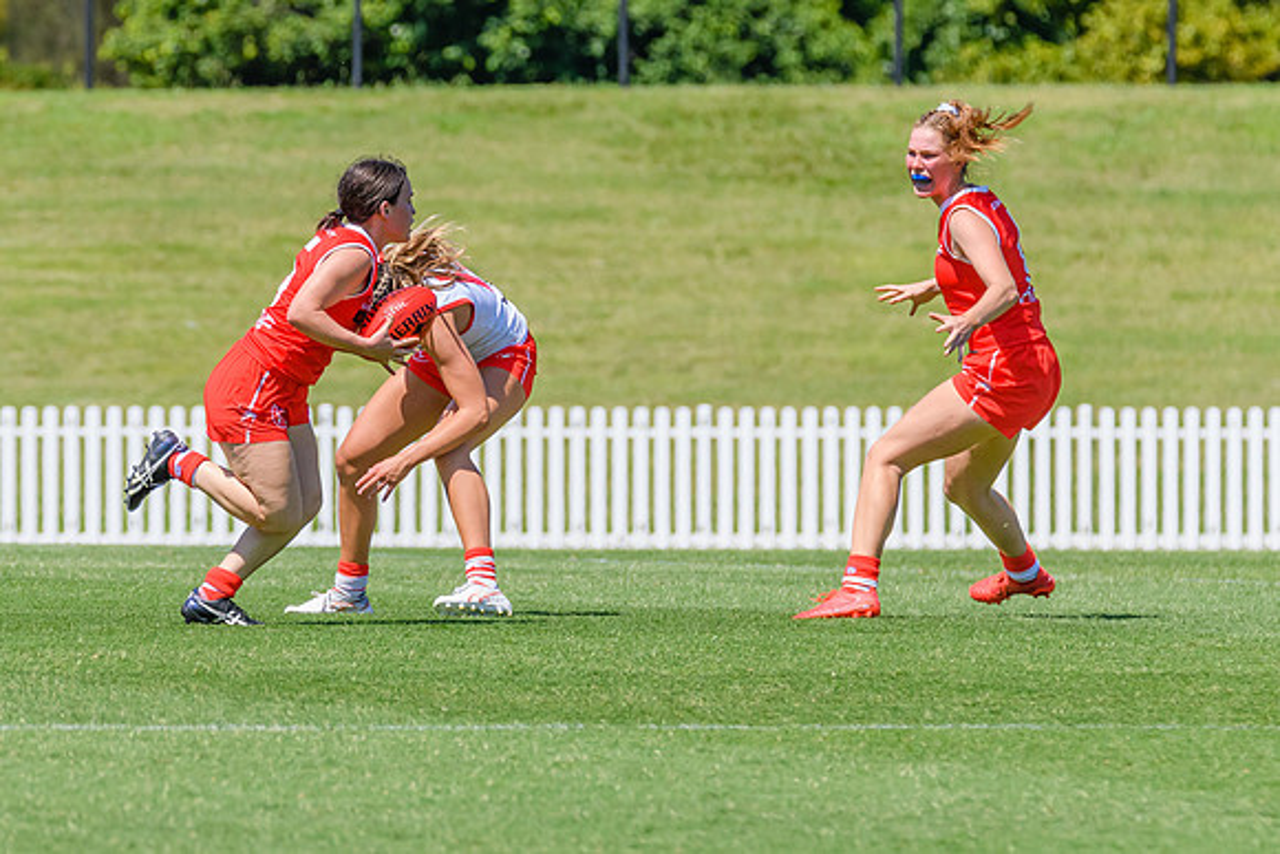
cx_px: 378
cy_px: 415
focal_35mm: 657
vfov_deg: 2.1
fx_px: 23352
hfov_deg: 3.1
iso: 800
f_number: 9
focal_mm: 350
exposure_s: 1/2000
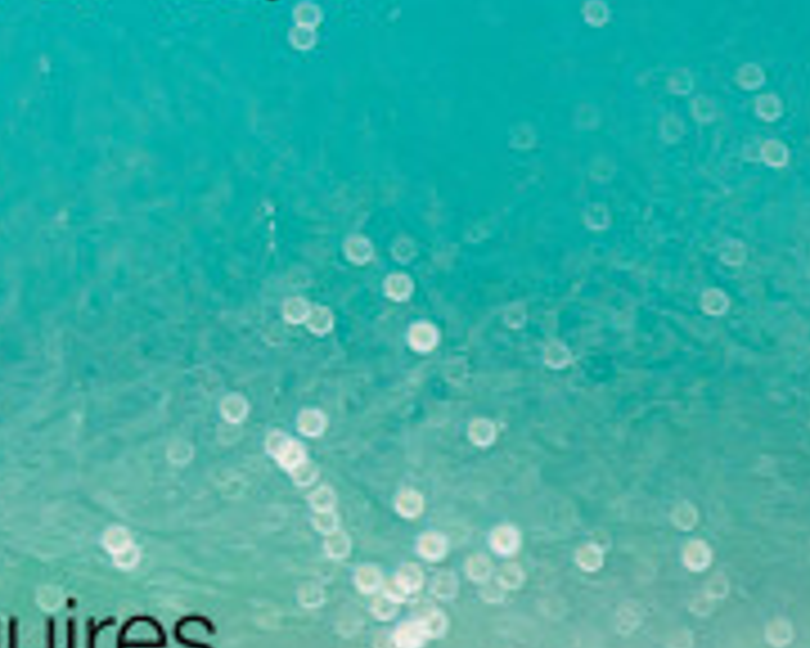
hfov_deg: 0.6
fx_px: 72542
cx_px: -130
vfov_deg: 0.5
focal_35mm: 3026
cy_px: -110
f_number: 11
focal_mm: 1000
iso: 1250
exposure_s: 1/2000
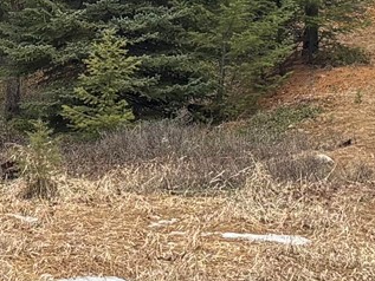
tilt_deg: +5.0
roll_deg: -2.4
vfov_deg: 8.6
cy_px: -161
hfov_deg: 11.7
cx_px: 88
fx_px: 1821
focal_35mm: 168
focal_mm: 5.96
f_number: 1.6
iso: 50
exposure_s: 1/894
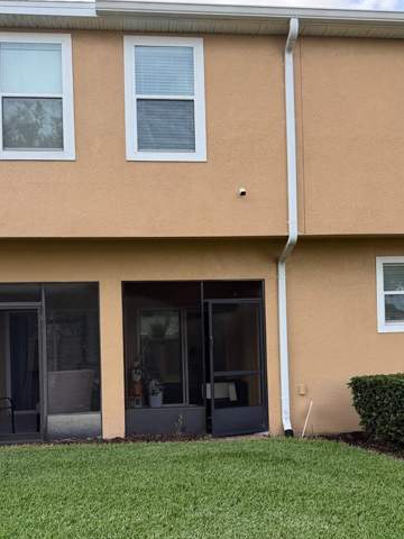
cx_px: 196
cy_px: 335
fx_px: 498
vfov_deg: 56.2
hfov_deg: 44.2
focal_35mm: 32
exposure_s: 1/1410
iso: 100
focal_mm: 6.76
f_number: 1.78
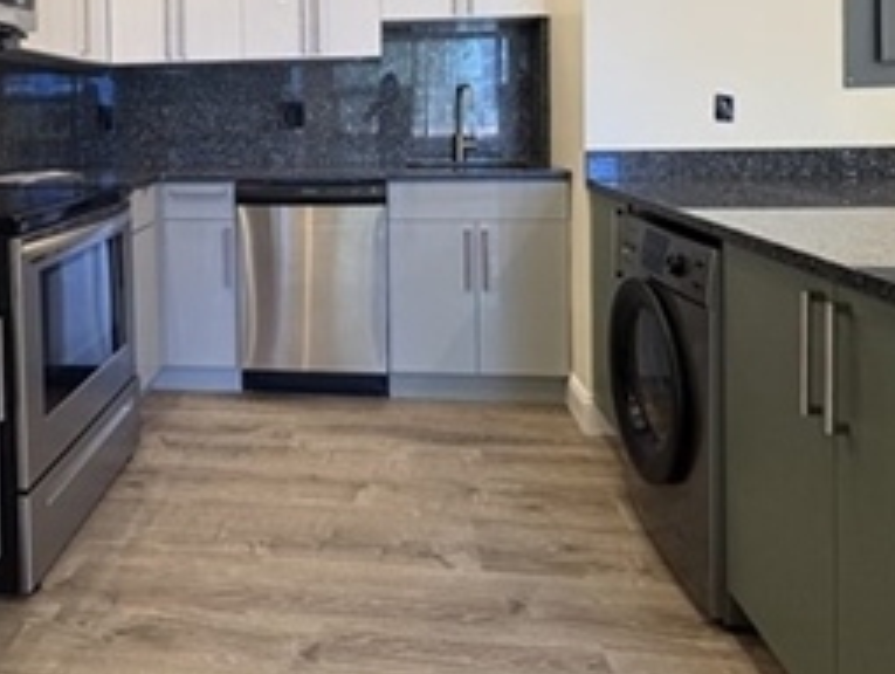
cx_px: 300
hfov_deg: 61.9
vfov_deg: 47.1
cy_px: 132
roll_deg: +0.9
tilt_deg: -5.9
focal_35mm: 28
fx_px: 725
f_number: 2.2
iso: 200
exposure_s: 1/120
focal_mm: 2.22
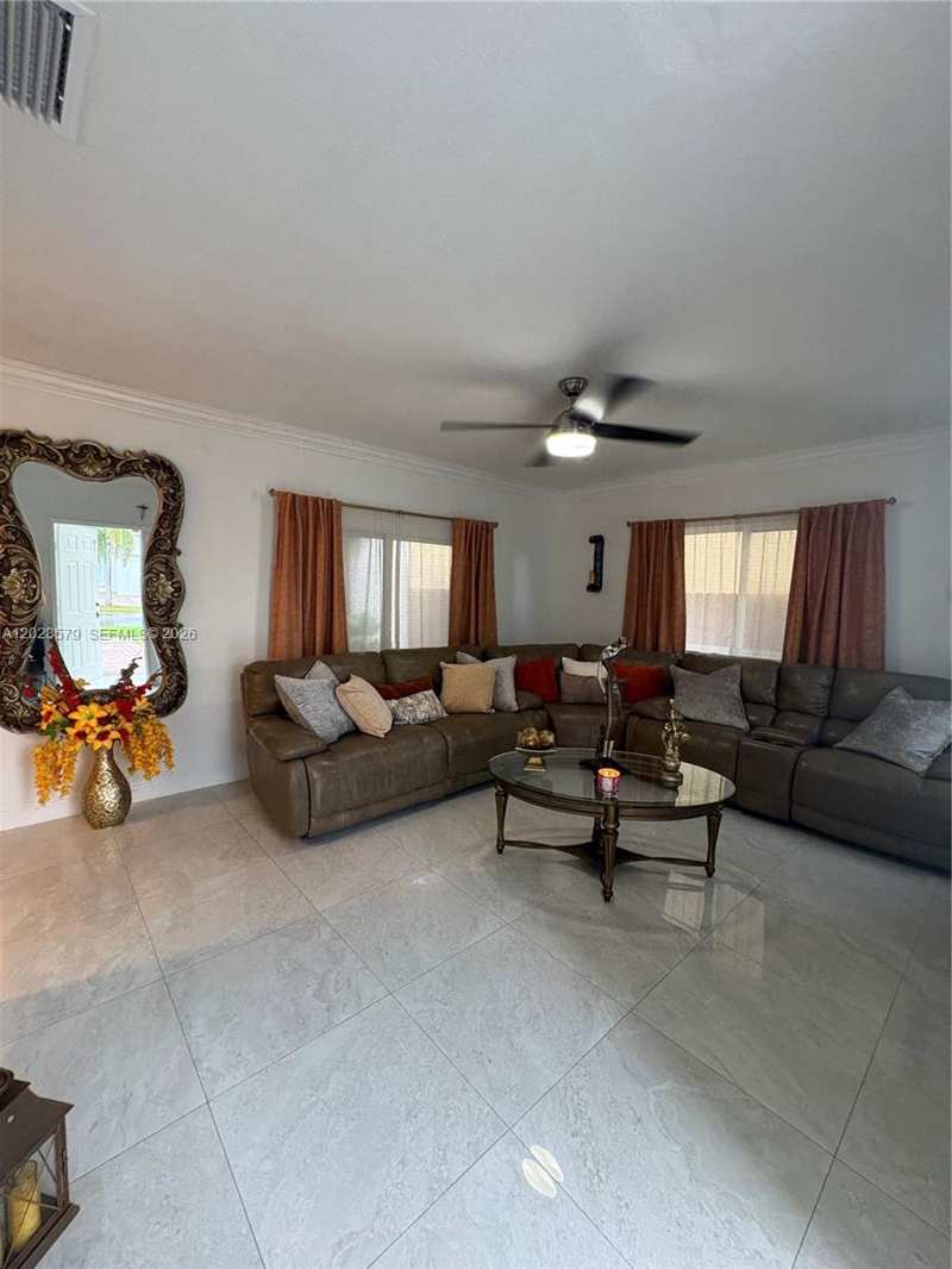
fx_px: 513
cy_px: 634
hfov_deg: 85.7
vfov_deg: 102.1
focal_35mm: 14
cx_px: 476
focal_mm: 2.22
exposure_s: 1/60
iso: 400
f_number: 2.2
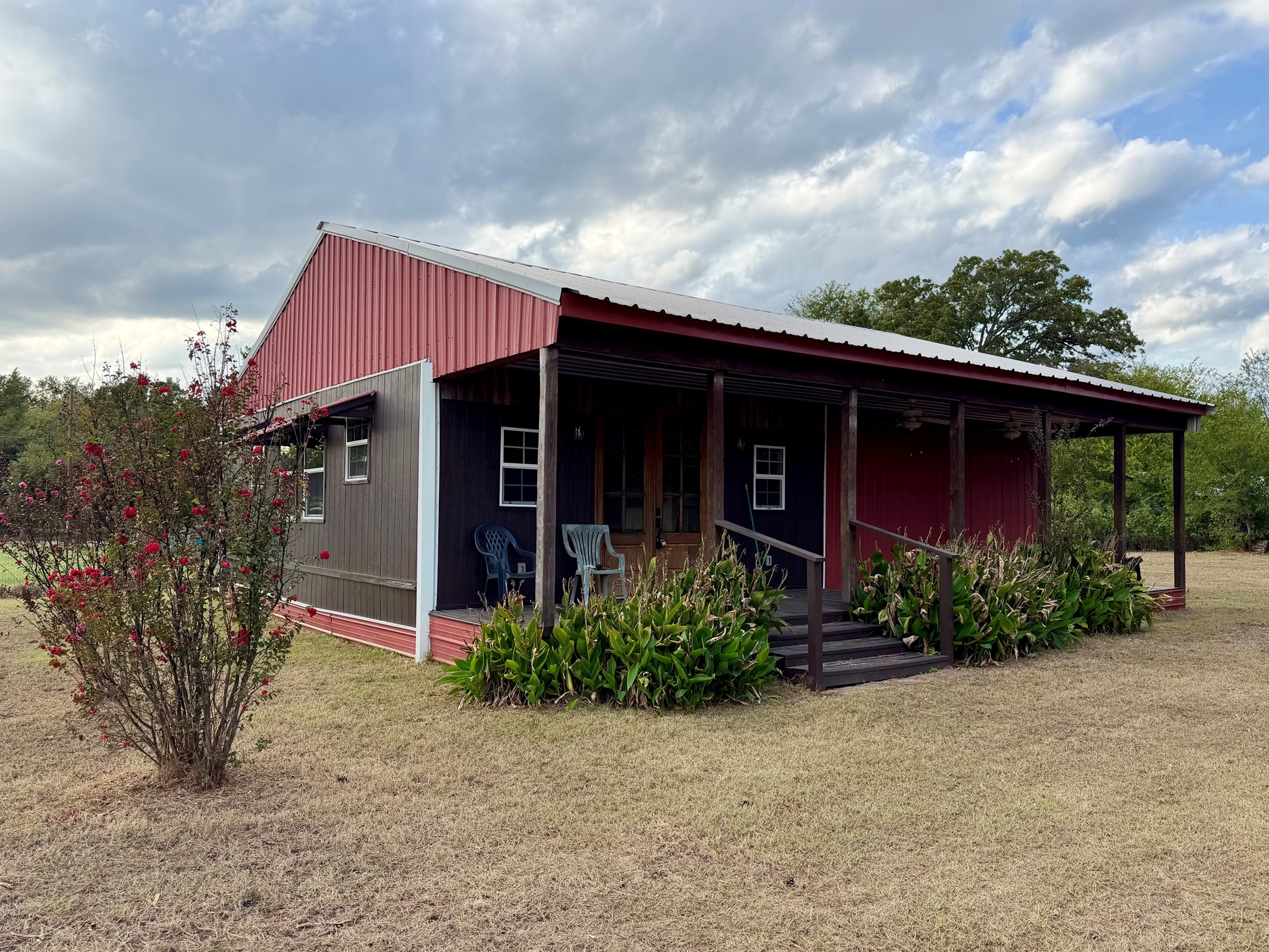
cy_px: 493
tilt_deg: +1.1
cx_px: 654
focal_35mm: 25
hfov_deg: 69.4
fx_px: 917
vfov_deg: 54.9
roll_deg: +0.0
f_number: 1.78
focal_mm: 6.76
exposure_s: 1/1553
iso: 80
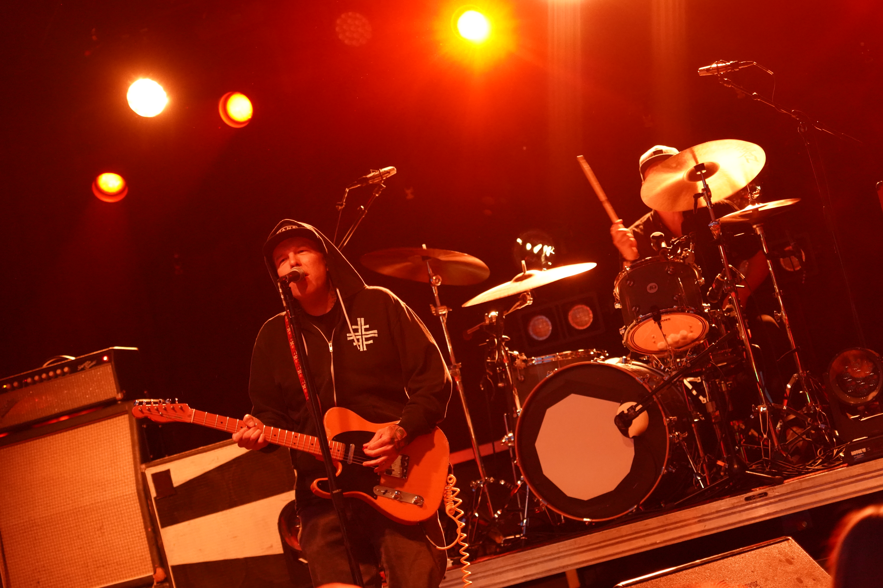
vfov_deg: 13.0
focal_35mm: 105
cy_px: 294
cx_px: 442
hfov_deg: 19.5
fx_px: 2575
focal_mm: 105
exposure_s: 1/125
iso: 10000
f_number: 4
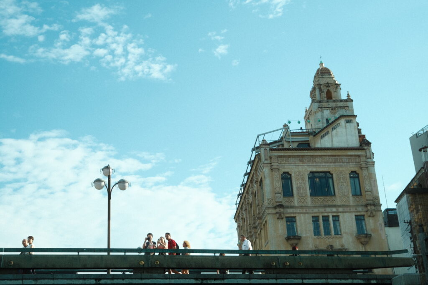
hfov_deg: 39.6
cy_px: 142
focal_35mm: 50
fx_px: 594
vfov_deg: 27.0
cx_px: 214
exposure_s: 1/1300
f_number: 2.8
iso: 160
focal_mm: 33.2
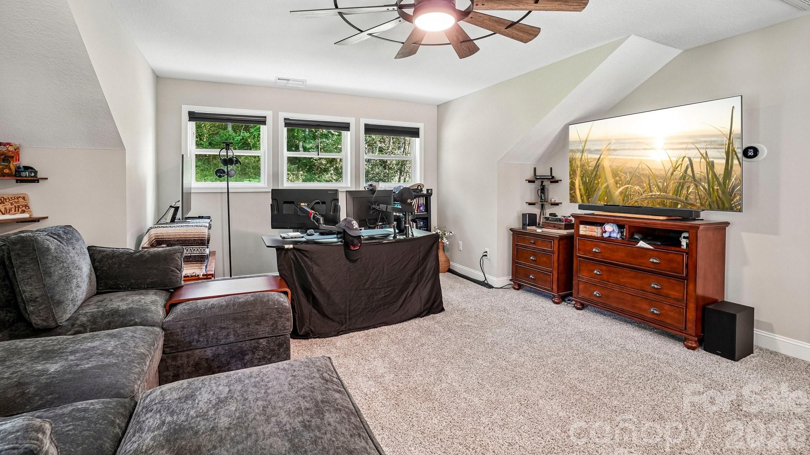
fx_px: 344
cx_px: 399
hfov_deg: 99.4
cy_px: 188
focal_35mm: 16
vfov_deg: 66.6
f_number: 8
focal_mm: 10
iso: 400
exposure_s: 1/8
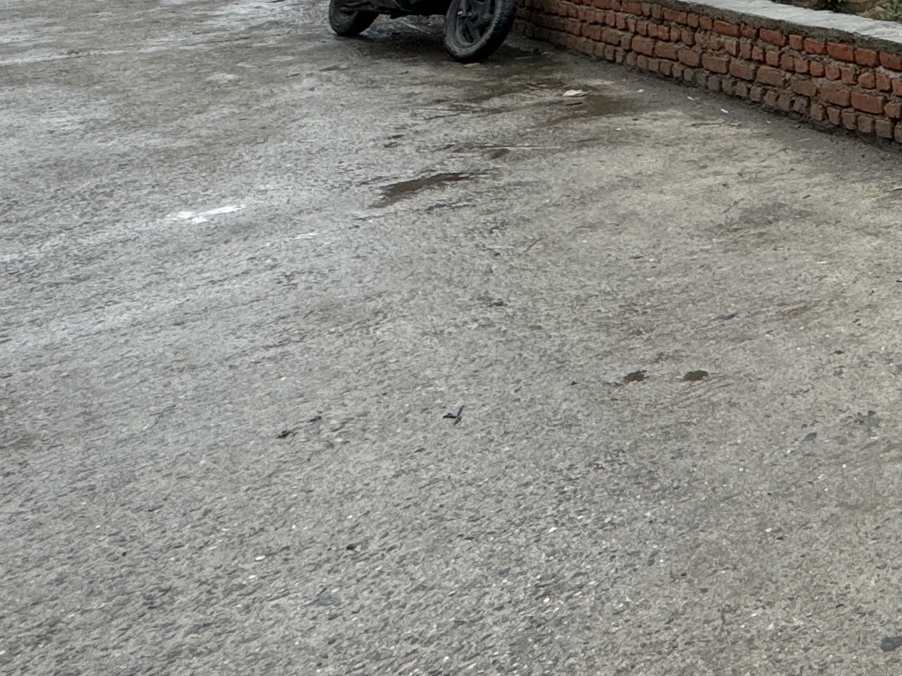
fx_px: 1277
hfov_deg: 26.6
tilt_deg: +1.8
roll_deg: +2.2
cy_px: -236
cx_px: 1383
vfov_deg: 25.1
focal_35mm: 49
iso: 50
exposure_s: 1/1143
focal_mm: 2.22
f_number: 2.2
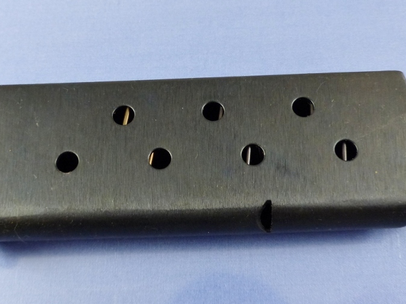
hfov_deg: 50.1
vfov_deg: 38.6
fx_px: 434
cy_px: 176
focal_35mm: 37
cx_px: 205
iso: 250
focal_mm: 4.5
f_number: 2.8
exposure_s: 1/60
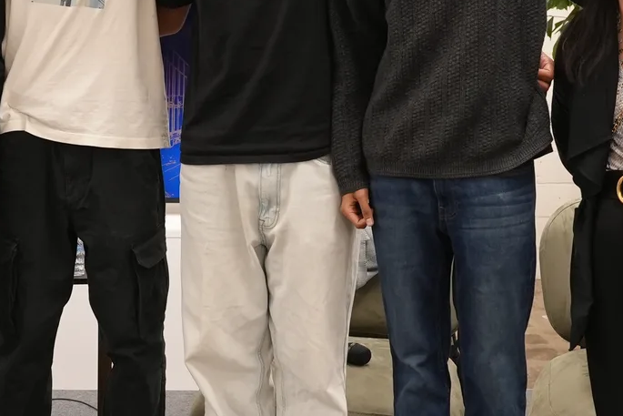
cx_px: 244
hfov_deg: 22.1
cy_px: 104
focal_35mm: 92
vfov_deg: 14.8
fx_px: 1592
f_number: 4
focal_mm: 35
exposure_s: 1/160
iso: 2500
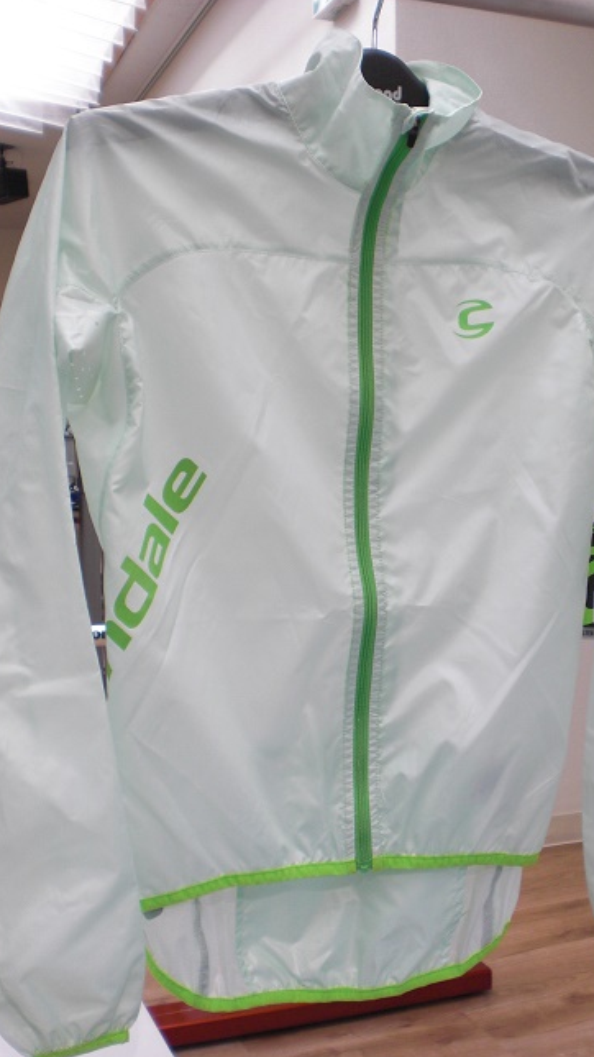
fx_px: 1177
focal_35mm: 42
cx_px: 358
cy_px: 531
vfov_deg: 48.4
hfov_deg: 28.3
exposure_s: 1/60
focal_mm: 6.3
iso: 100
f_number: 3.1
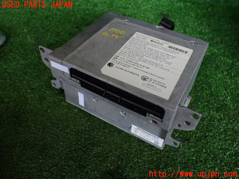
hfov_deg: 60.0
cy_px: 90
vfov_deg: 46.8
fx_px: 207
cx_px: 120
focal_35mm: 30
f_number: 2.3
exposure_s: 1/125
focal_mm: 5.4
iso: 250
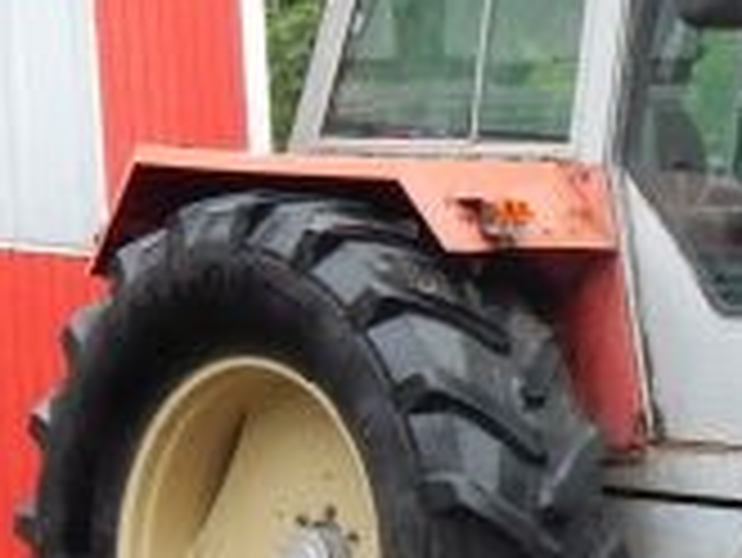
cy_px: 504
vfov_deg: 7.1
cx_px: 697
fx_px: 4462
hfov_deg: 9.5
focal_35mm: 208
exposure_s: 1/30
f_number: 4.2
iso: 360
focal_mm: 7.6
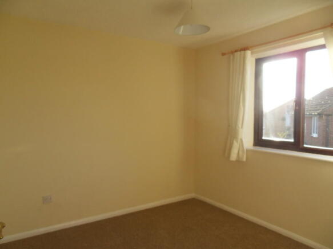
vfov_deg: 56.8
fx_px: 231
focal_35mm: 24
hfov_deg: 71.6
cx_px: 166
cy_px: 124
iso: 80
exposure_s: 1/180
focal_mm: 4.2
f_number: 3.3
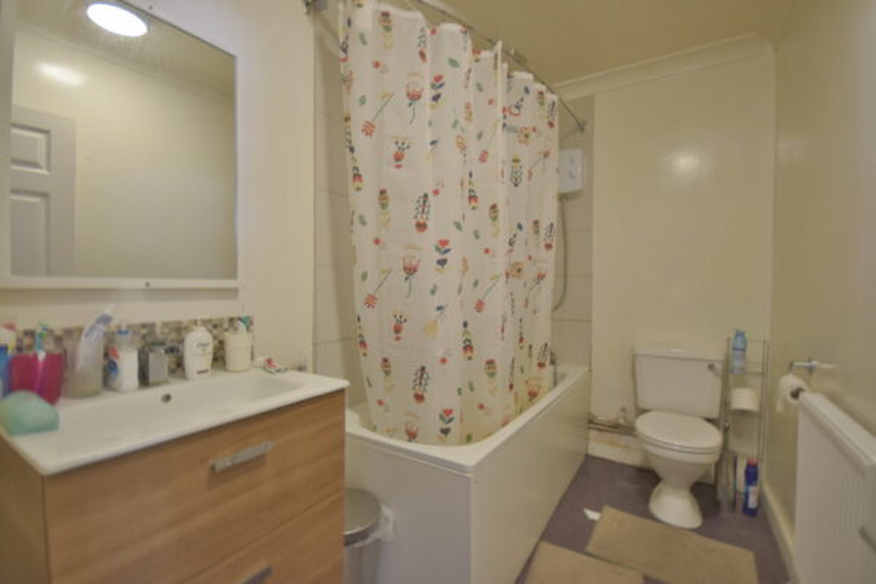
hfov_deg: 100.4
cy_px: 292
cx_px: 438
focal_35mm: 15
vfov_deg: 77.3
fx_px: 365
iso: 800
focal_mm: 10
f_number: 4
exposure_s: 1/13
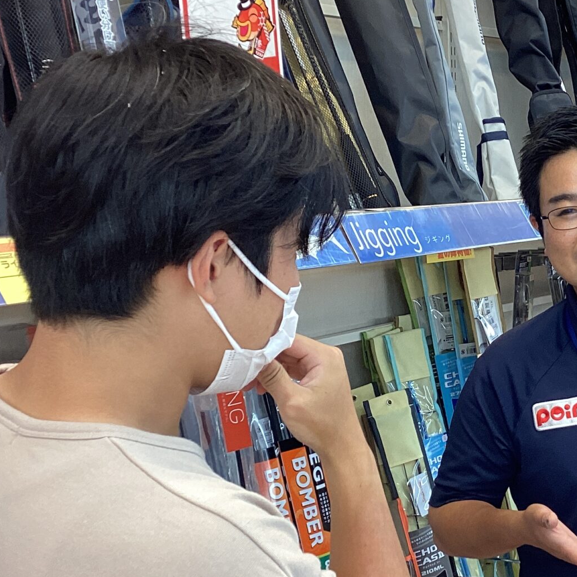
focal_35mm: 68
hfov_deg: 24.7
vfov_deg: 25.3
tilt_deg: -7.9
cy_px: 368
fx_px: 1282
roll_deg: -0.5
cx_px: 512
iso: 80
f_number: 2.4
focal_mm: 3.3
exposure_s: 1/60
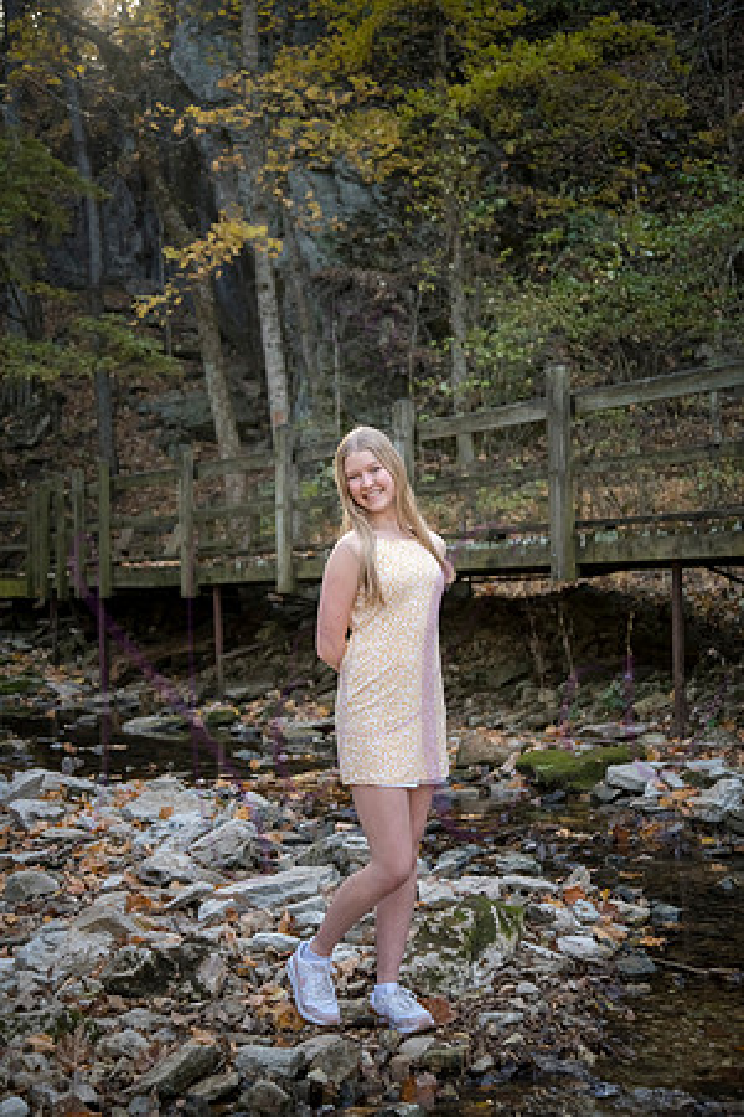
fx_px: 1798
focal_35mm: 58
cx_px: 372
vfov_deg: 34.5
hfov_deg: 23.4
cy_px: 558
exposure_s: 1/320
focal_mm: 58
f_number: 4.5
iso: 800
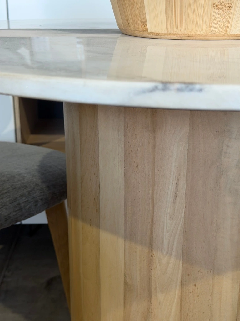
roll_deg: -0.5
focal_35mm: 48
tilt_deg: -19.2
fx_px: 444
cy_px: 160
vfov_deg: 39.7
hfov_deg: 30.3
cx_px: 120
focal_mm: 6.8
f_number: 1.8
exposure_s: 1/50
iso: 160
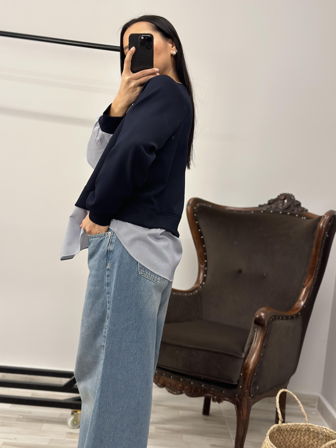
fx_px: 621
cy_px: 224
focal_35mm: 48
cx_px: 168
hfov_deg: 30.3
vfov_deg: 39.7
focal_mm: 6.86
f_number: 1.78
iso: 200
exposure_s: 1/100
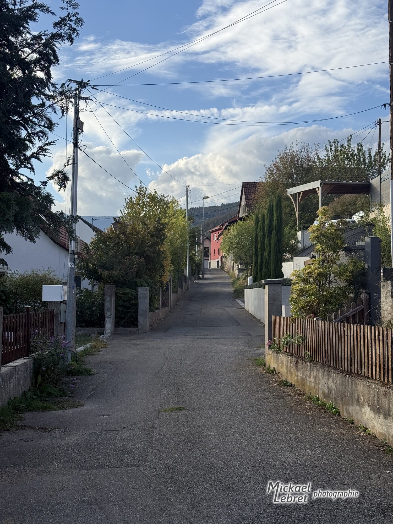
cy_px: 262
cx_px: 196
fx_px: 727
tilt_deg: +4.2
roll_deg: -0.5
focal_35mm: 48
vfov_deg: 39.7
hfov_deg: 30.3
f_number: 1.78
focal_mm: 6.76
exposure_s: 1/2577
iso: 64
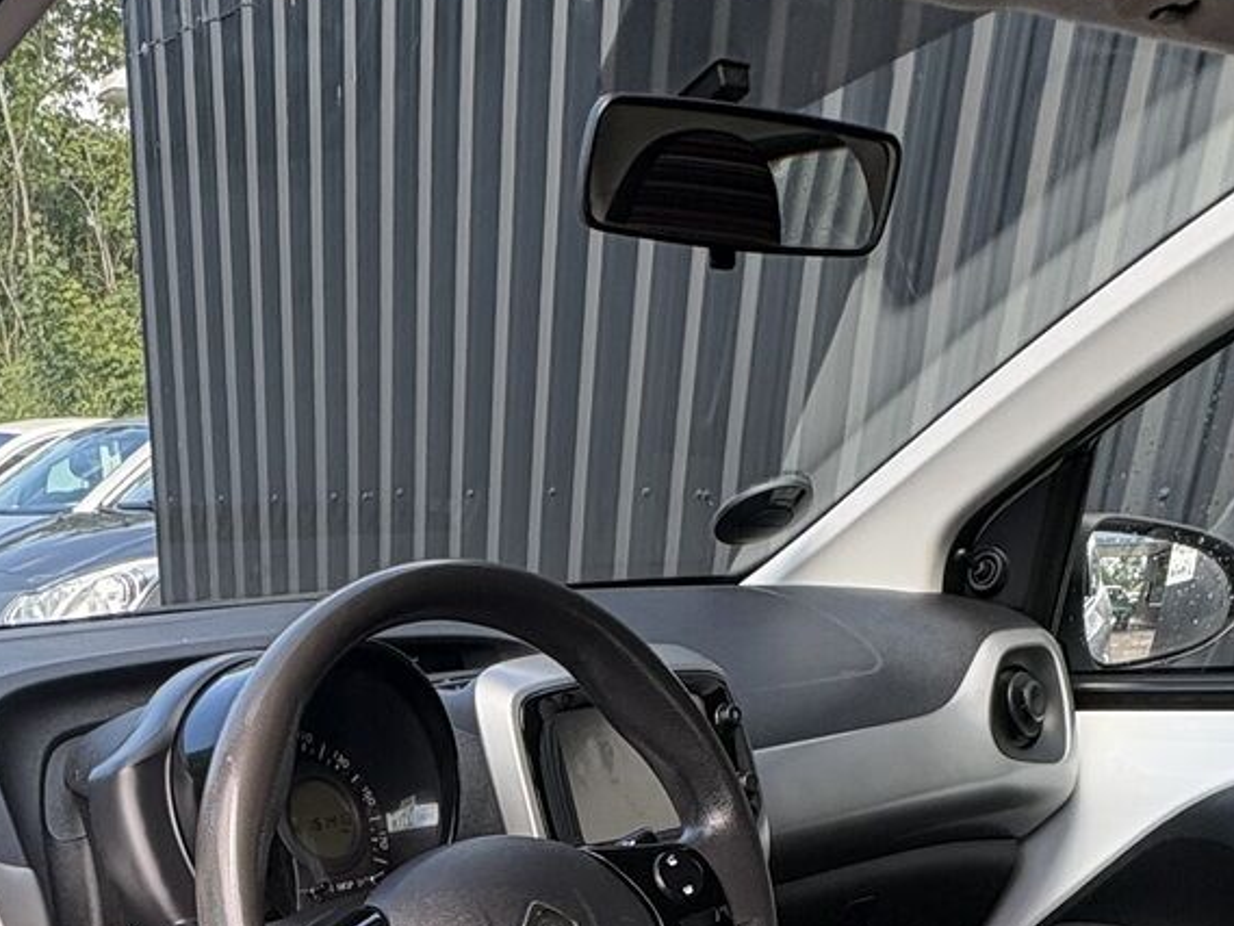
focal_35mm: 42
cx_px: 346
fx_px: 1498
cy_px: 1355
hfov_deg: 43.7
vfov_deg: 26.1
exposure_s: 1/293
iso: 64
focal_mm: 2.22
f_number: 2.2
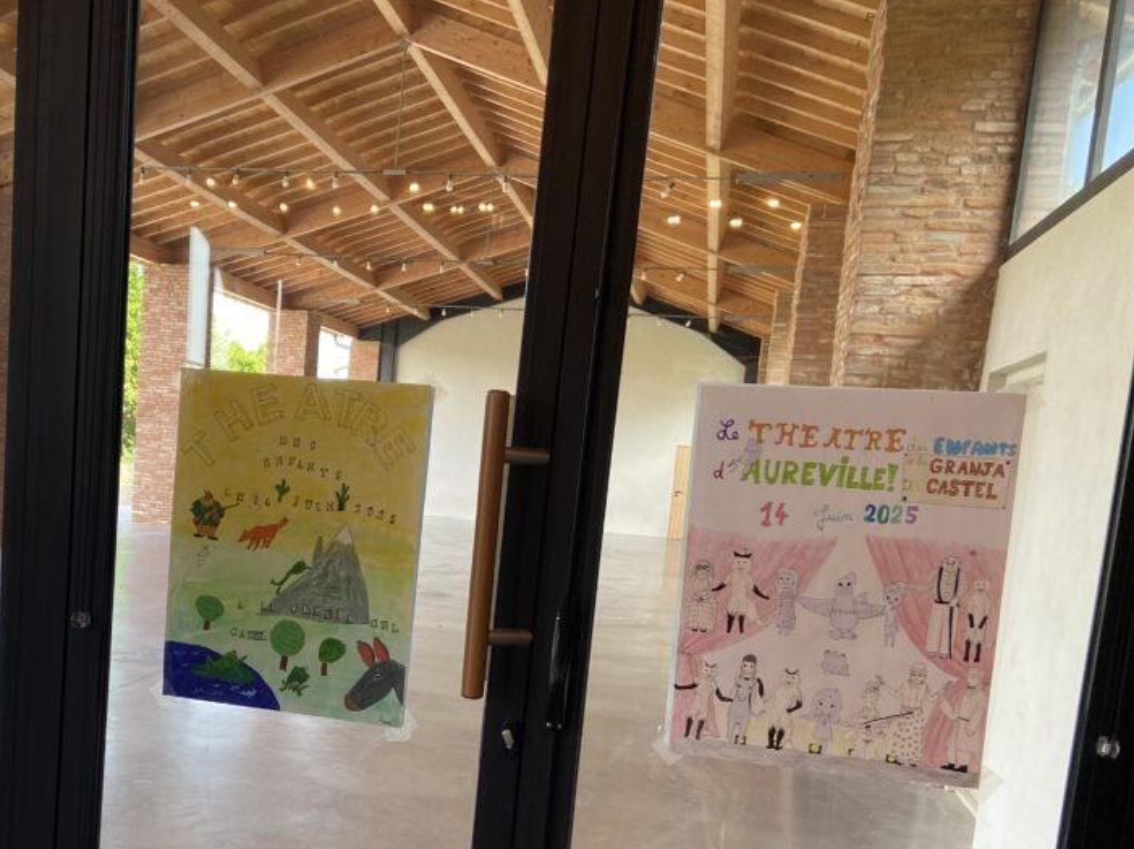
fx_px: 1244
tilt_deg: -8.1
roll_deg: -4.7
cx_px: 346
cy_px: 616
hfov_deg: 47.9
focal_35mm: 38
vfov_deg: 37.0
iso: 64
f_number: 1.8
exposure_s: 1/122
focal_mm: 4.25
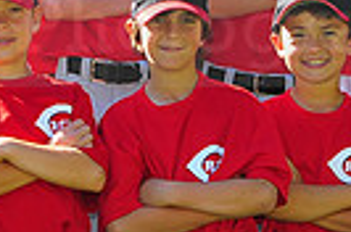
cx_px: 198
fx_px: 4251
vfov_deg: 3.1
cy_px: 8
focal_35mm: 437
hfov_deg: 4.7
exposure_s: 1/640
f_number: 3.5
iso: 200
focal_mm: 100
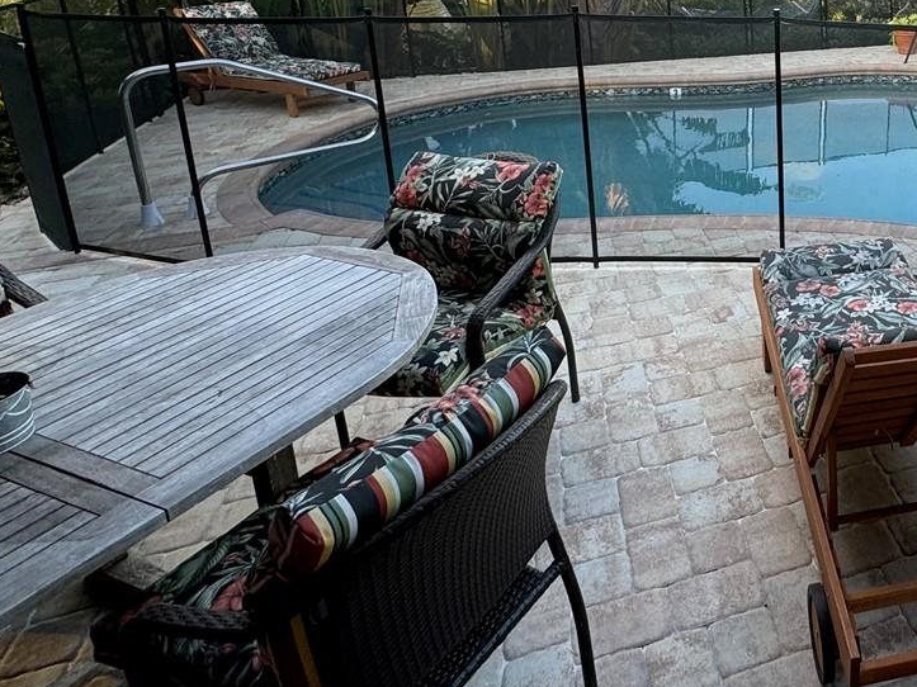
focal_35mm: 31
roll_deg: -0.9
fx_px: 821
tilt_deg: -14.6
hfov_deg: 50.0
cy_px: 85
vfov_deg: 42.2
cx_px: 868
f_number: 2.2
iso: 40
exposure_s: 1/119
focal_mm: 2.22
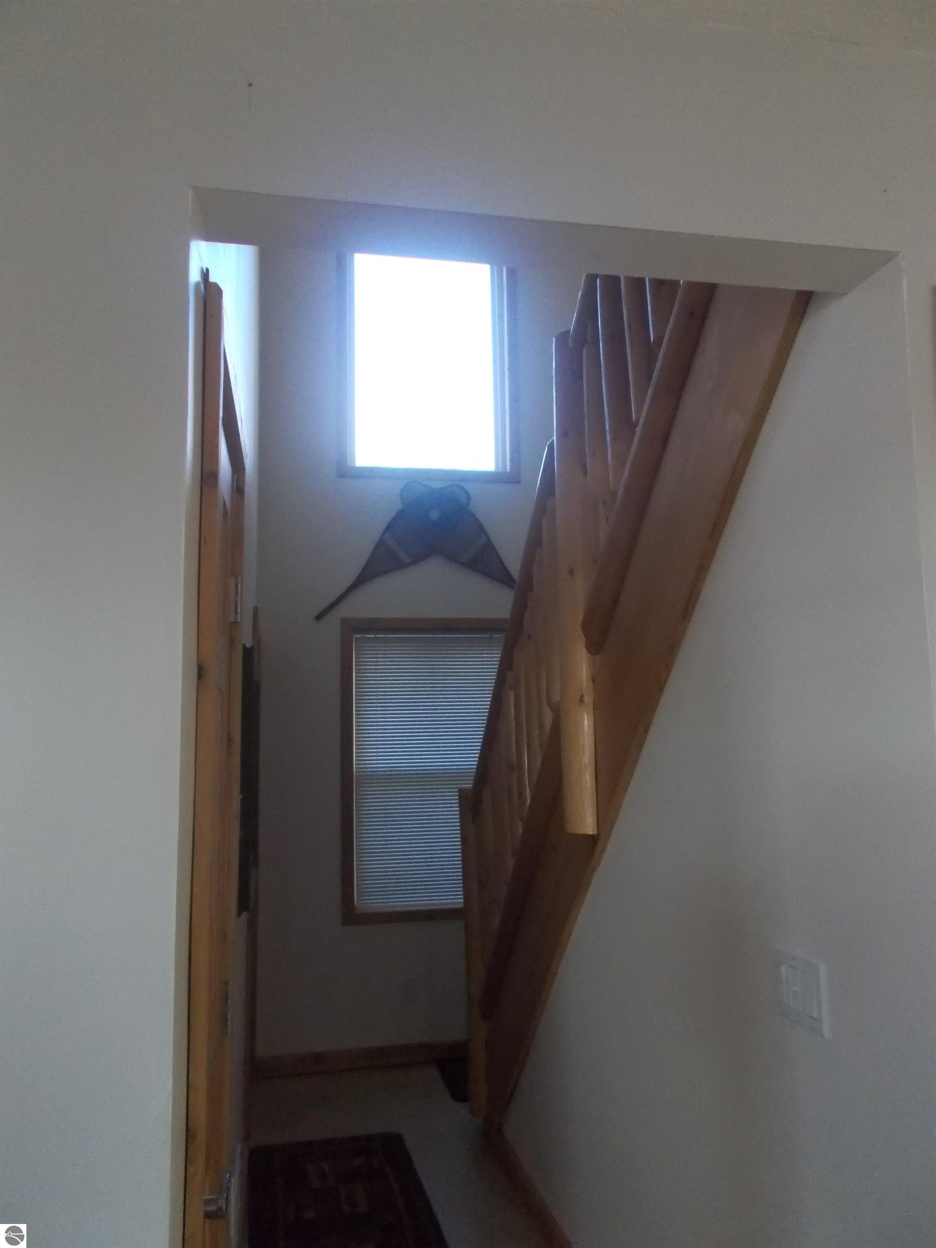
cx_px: 468
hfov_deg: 53.1
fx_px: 937
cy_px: 624
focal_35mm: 26
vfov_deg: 67.3
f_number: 3.2
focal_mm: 4.6
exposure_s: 1/125
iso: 500
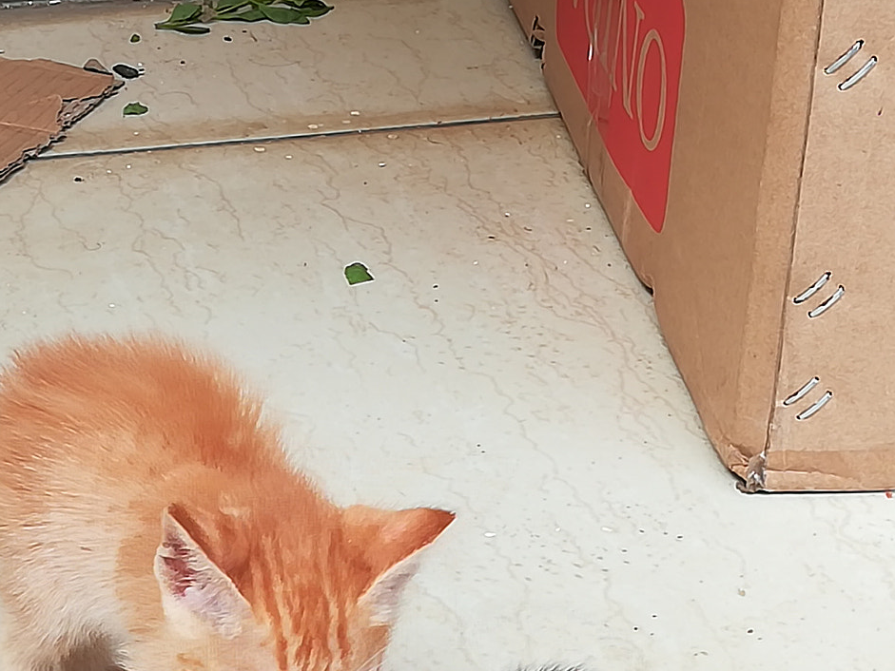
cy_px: 549
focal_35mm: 102
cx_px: 265
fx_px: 2638
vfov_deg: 14.4
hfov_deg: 19.2
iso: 64
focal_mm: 3.83
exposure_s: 1/100
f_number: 2.2
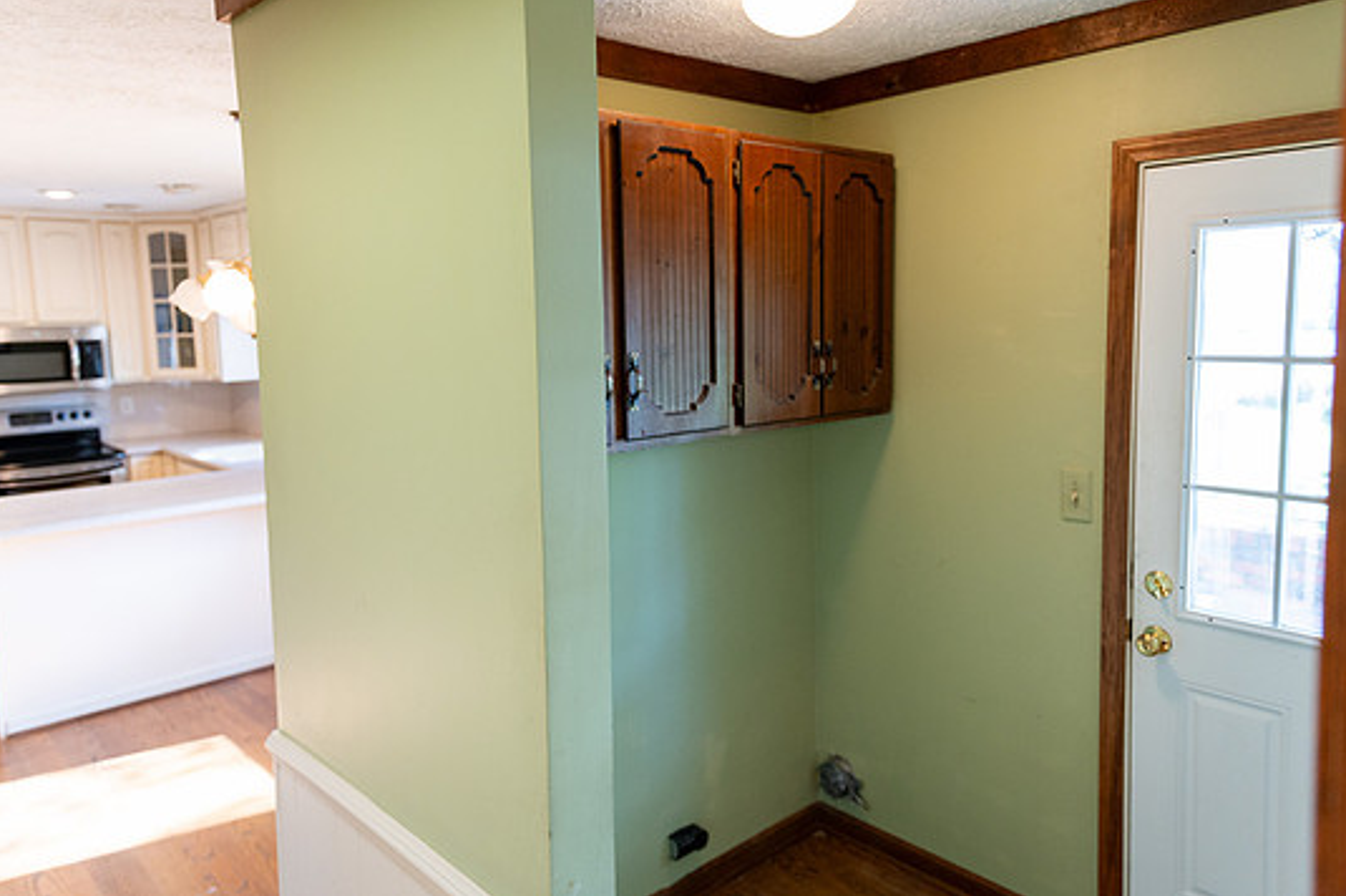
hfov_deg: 69.4
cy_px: 413
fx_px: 971
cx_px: 679
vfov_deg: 49.5
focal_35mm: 26
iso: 1250
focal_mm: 24
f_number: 2.8
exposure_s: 1/250
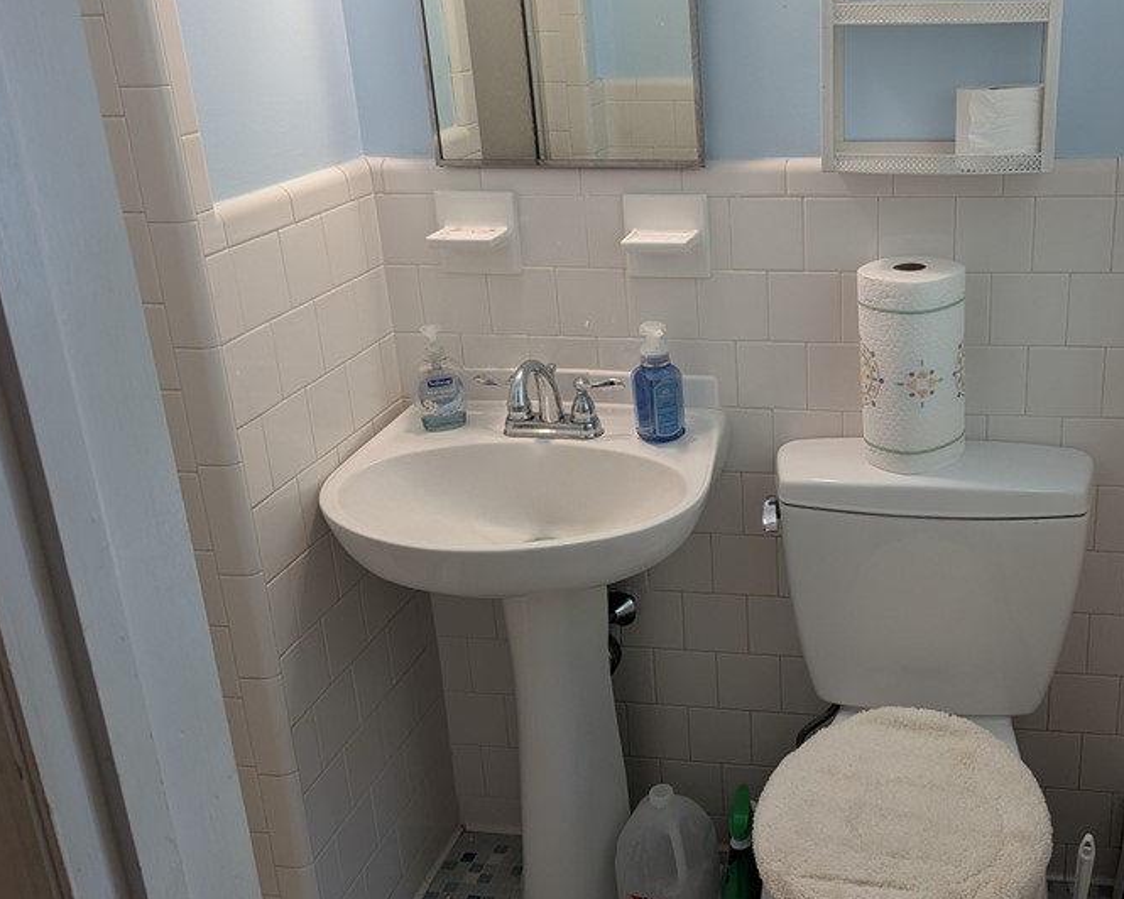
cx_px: 773
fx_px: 1198
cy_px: 417
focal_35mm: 36
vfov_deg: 41.1
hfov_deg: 49.2
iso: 101
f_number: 1.85
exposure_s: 1/40
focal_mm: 6.81
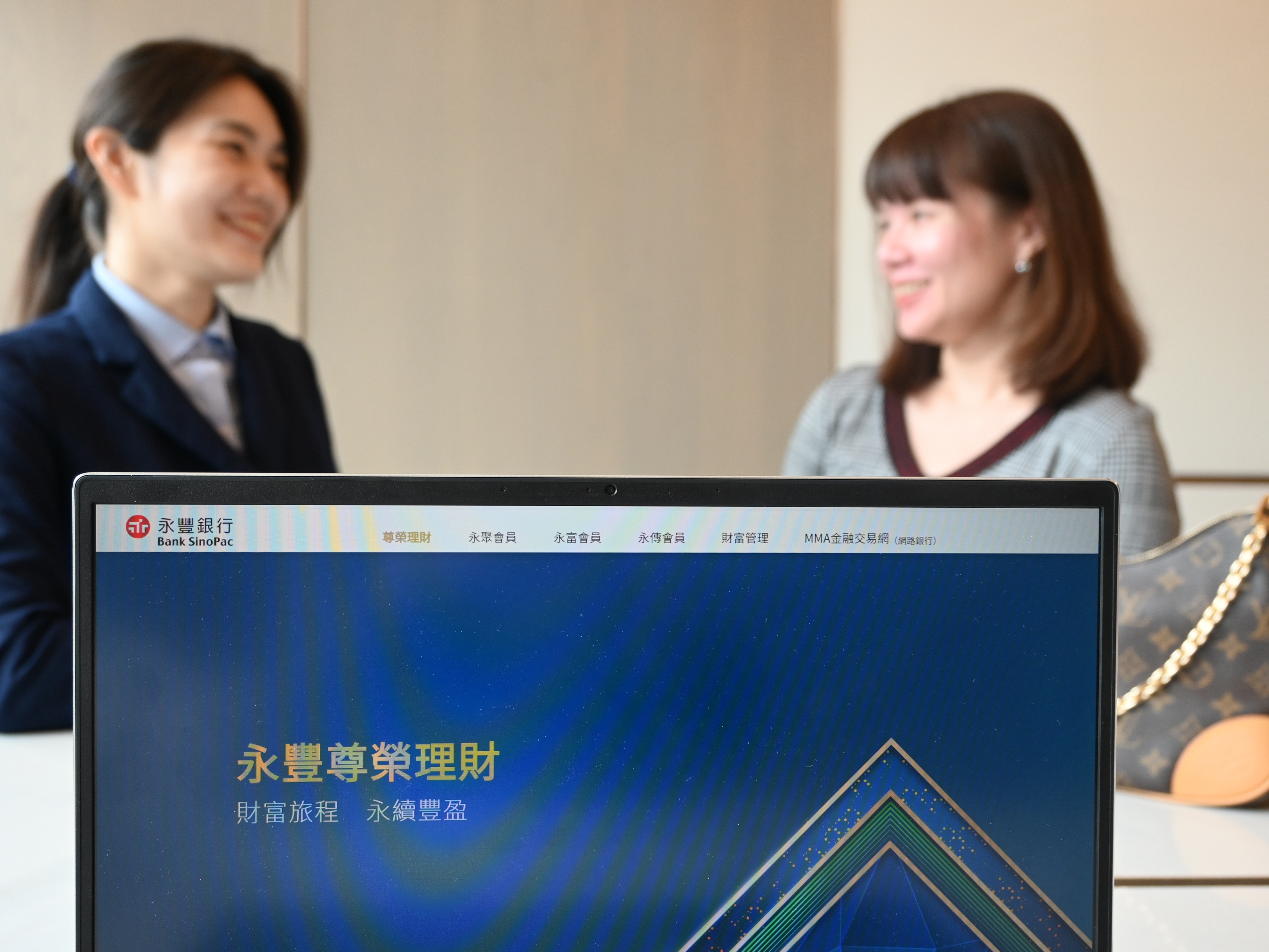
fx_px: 1293
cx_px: 621
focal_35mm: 35
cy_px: 473
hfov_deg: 52.3
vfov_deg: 40.4
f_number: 4
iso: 640
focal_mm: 21.5
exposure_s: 1/50
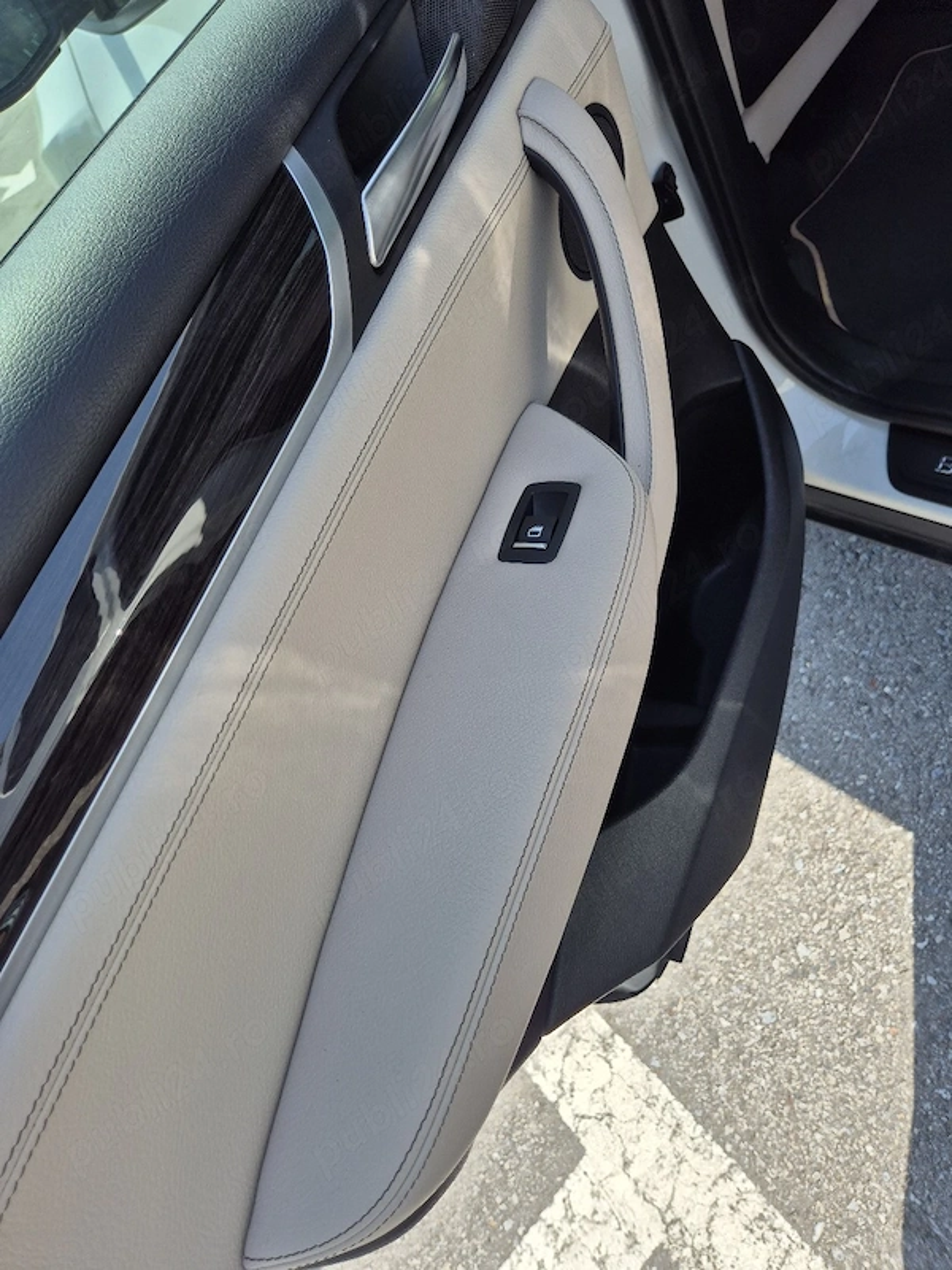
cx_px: 476
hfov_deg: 58.9
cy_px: 635
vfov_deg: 73.9
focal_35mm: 23
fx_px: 843
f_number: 1.8
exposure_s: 1/1250
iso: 25
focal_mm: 5.4
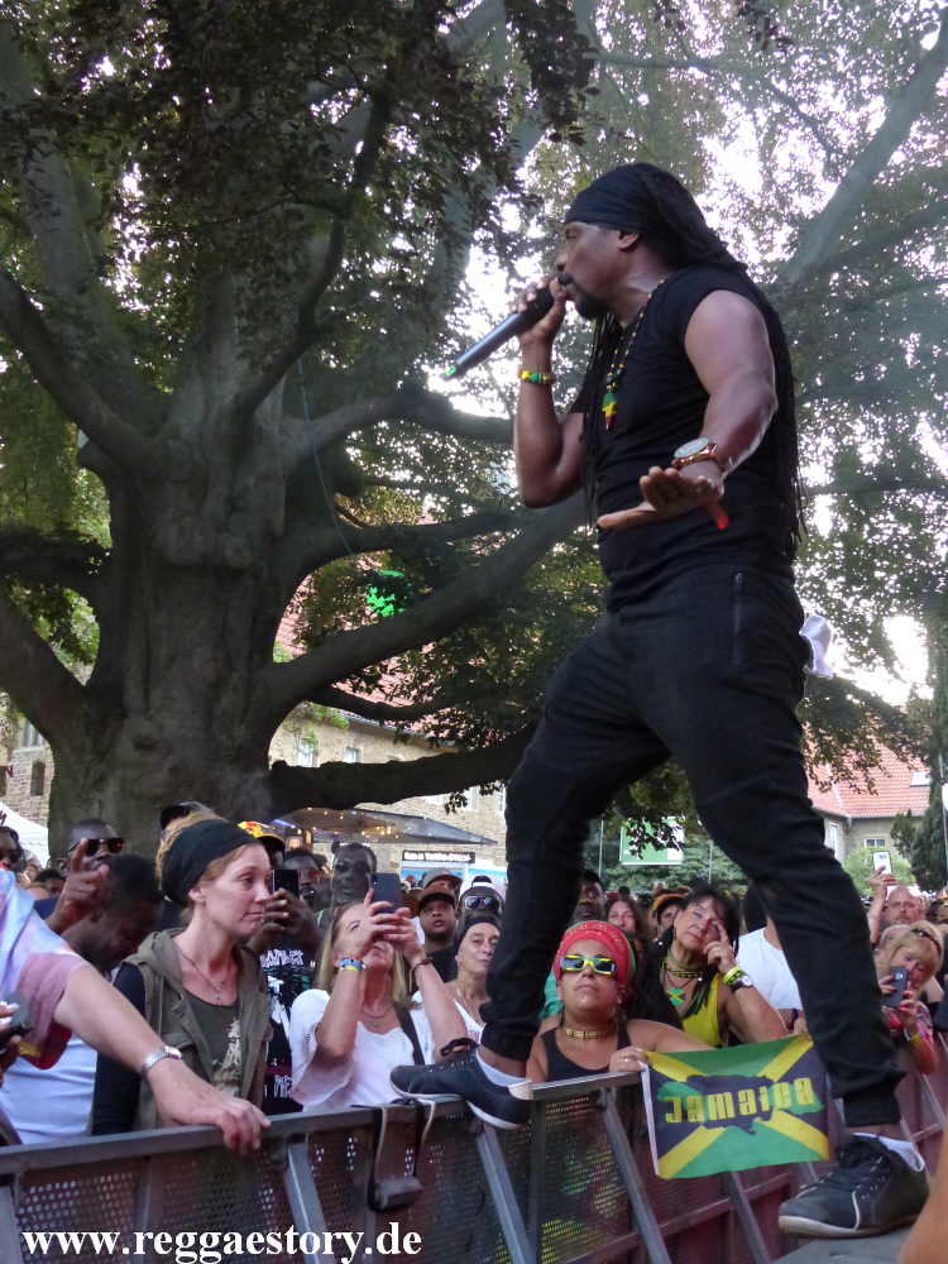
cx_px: 474
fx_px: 1315
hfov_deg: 39.7
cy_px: 632
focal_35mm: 36
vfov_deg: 51.4
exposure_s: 1/160
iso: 800
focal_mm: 6.4
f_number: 2.8
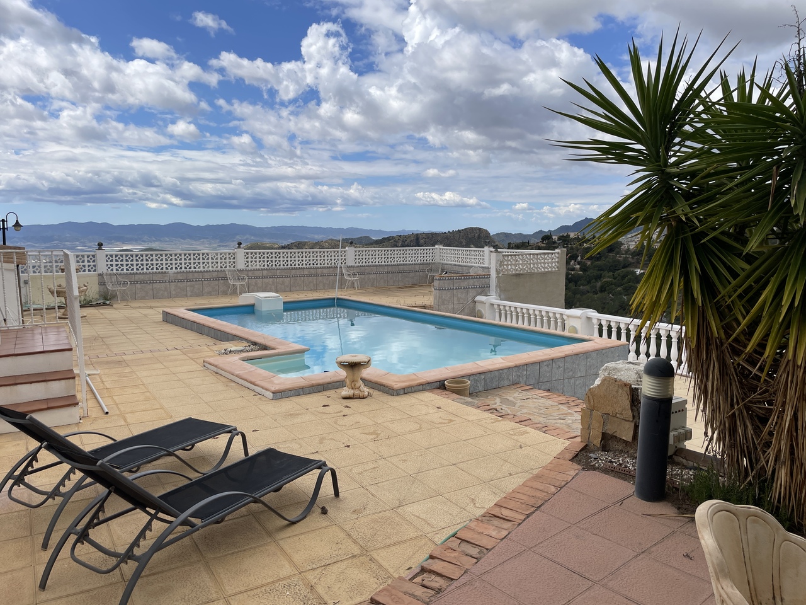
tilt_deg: -6.7
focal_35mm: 26
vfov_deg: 53.1
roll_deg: +1.1
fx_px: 605
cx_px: 403
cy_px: 302
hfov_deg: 67.3
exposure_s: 1/4831
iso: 32
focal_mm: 4.2
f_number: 1.6
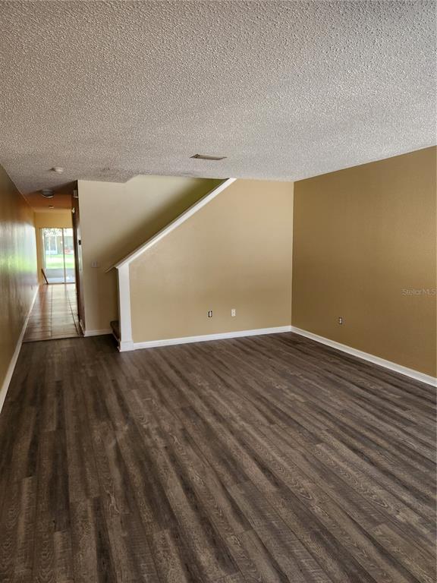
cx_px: 218
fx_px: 387
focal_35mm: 23
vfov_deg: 73.9
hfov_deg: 58.9
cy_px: 292
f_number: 1.8
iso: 250
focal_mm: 5.4
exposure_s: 1/120
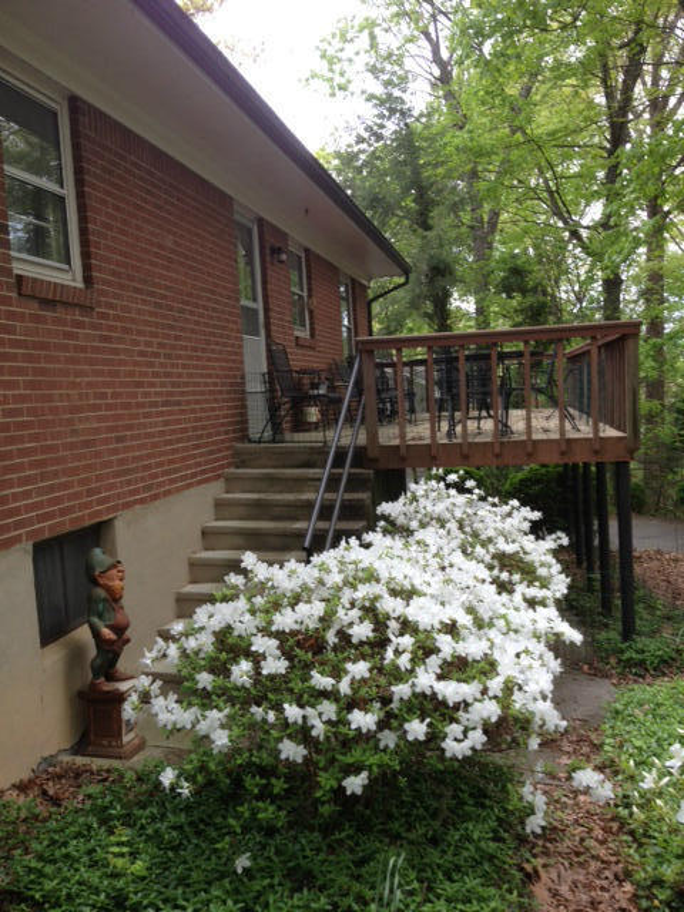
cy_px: 456
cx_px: 342
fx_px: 922
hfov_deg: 40.7
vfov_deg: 52.6
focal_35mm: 35
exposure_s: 1/134
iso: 50
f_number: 2.4
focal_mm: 4.28
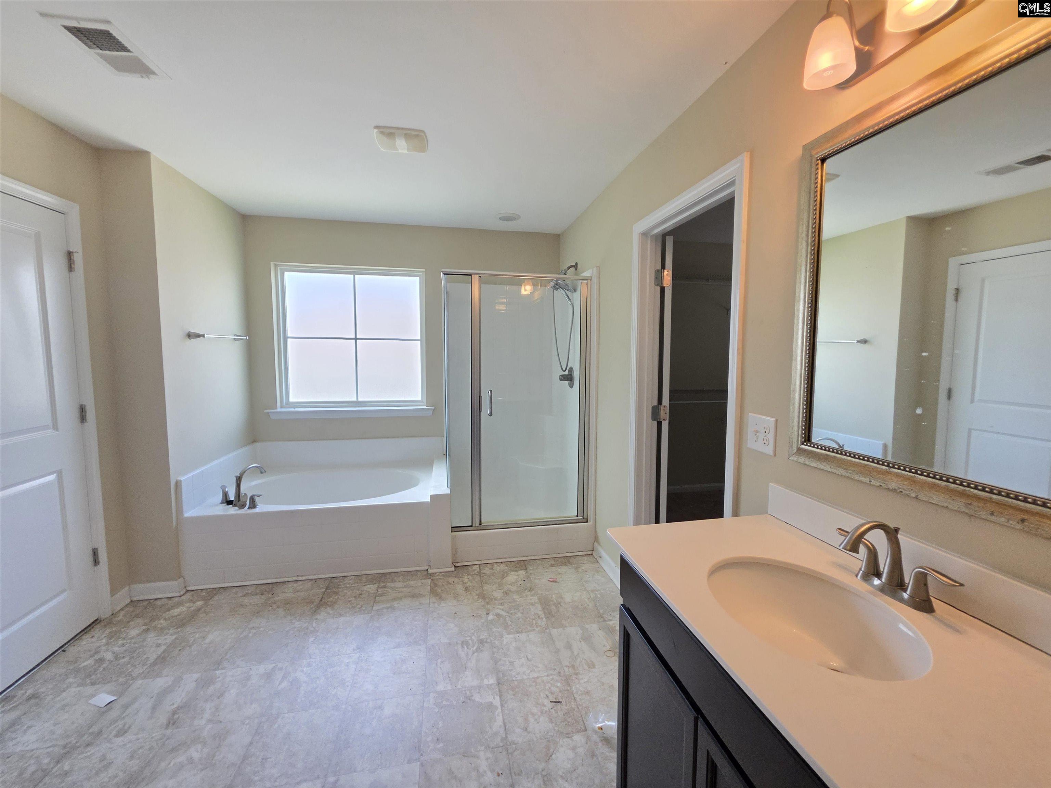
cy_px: 394
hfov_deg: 106.2
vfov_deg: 89.9
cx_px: 526
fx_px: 395
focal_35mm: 13
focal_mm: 2.2
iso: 250
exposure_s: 1/359
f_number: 1.9
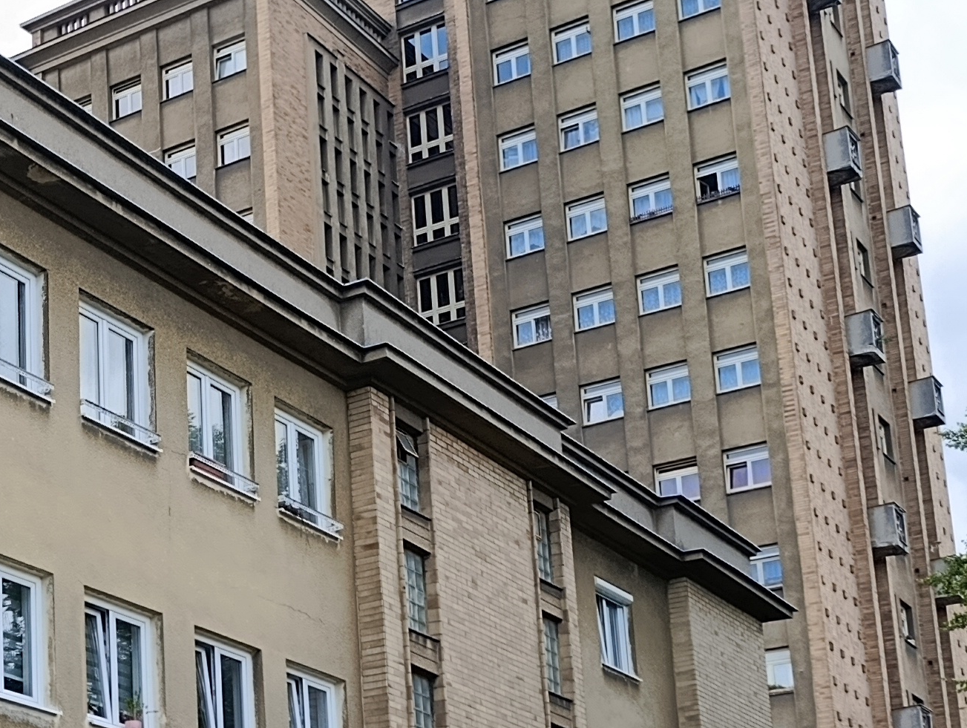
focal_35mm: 72
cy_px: 670
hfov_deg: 24.7
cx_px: -151
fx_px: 2014
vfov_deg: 20.0
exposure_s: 1/202
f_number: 1.65
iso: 50
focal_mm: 6.11
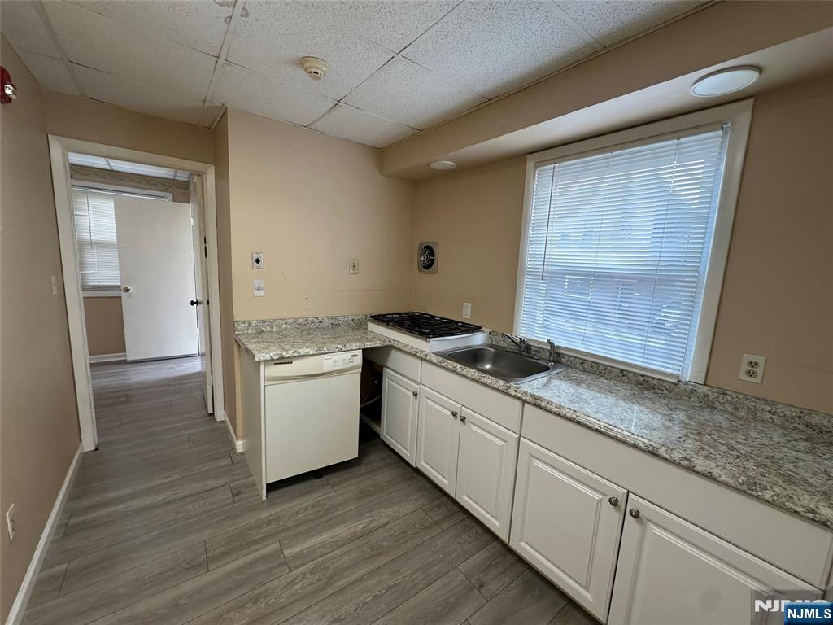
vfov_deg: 85.7
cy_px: 312
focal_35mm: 14
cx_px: 416
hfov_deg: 102.1
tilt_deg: -8.1
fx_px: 337
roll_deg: -2.7
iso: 100
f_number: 2.2
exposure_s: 1/120
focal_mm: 2.22
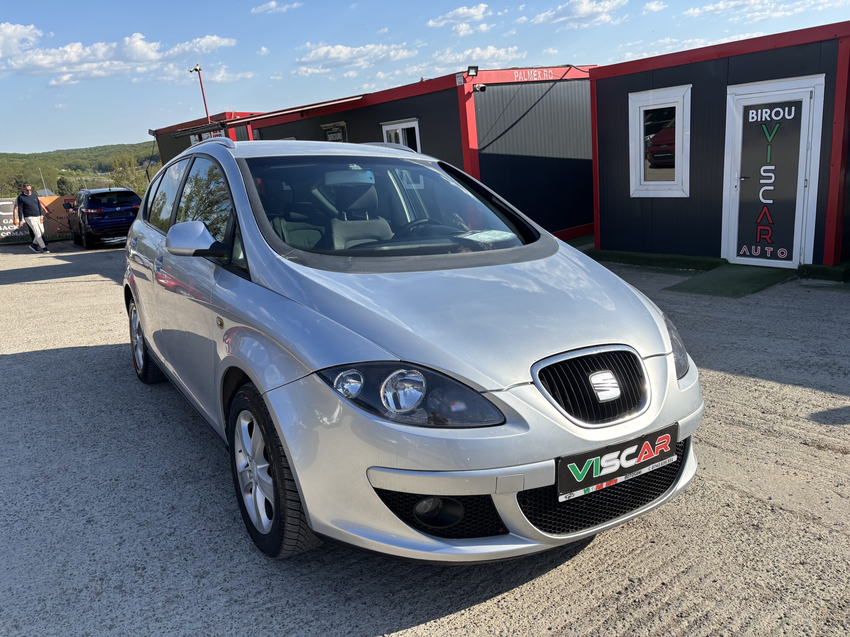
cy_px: 318
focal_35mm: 26
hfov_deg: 67.3
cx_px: 425
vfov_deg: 53.1
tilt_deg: -15.1
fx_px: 638
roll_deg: +6.3
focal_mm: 5.96
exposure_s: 1/2571
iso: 50
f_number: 1.6
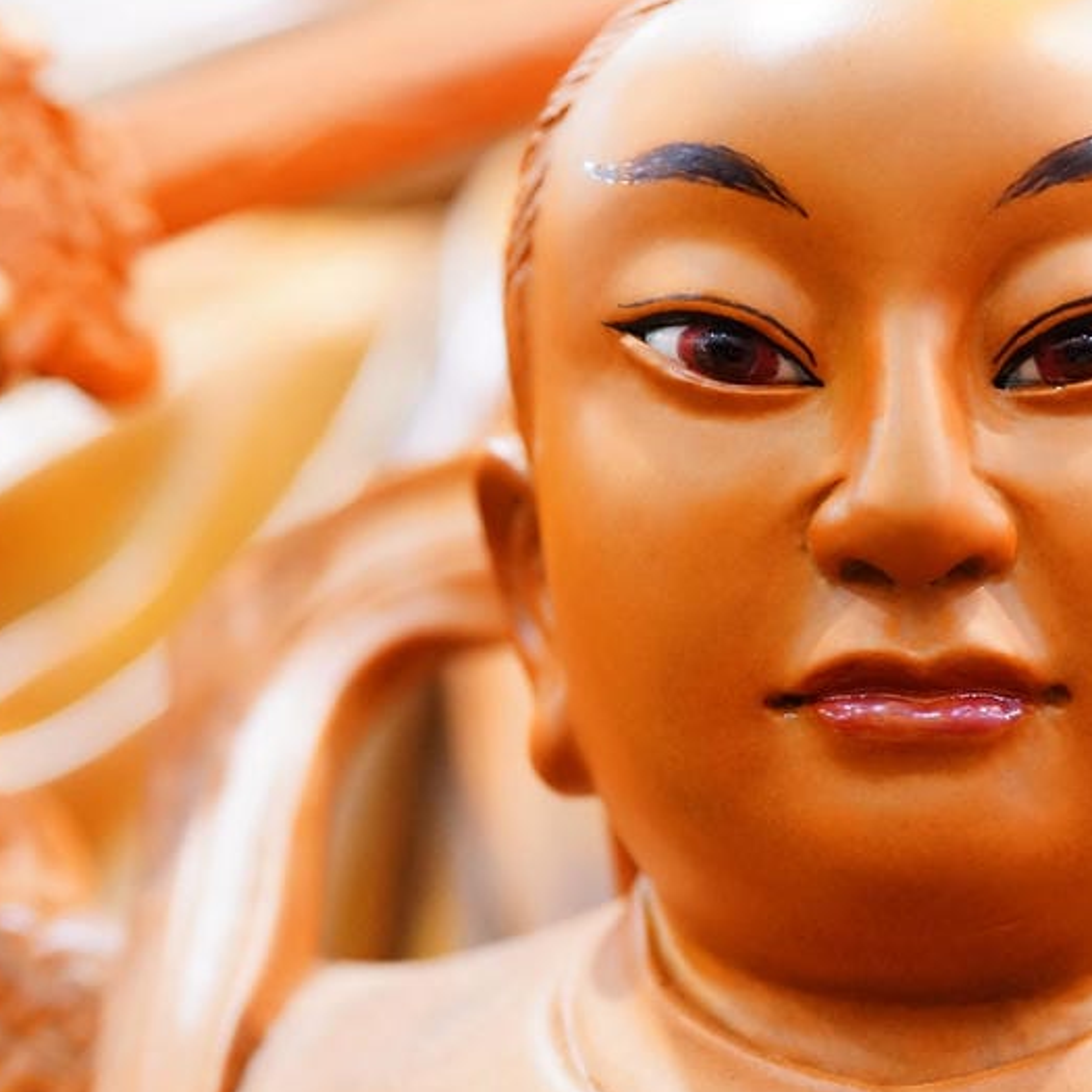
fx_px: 3640
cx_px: 951
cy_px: 778
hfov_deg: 16.9
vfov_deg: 17.0
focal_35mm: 102
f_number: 4
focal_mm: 35
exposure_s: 1/60
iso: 1600
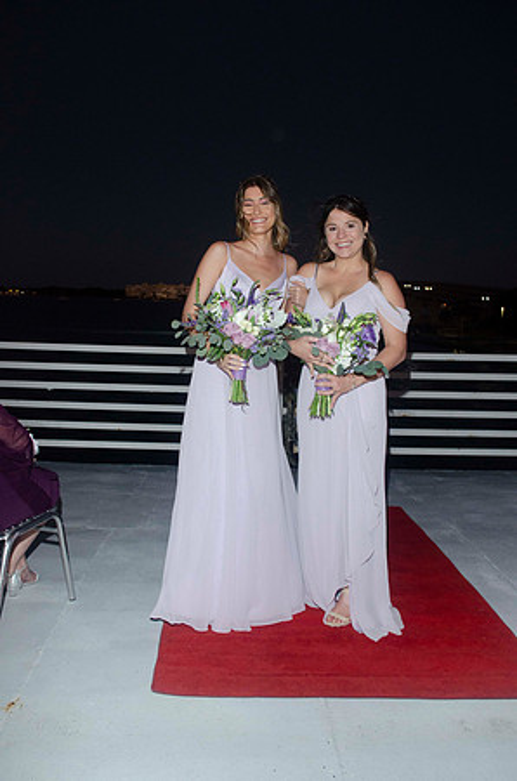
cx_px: 258
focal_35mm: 33
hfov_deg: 39.8
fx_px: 714
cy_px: 390
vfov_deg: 57.3
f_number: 5.6
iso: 800
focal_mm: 22
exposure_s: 1/125
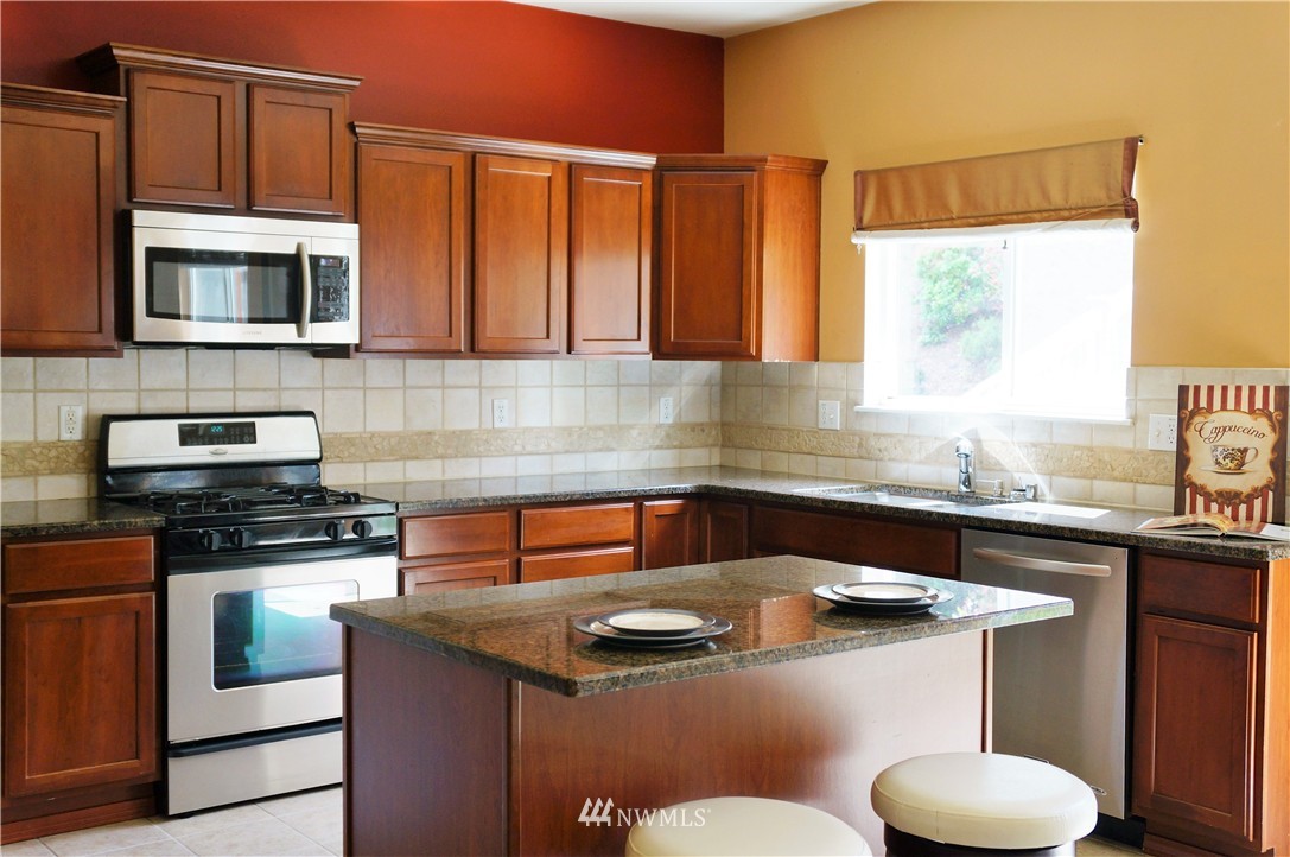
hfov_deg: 49.6
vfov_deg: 34.1
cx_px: 645
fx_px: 1396
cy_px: 428
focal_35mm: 39
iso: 250
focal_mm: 26
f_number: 4
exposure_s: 1/60
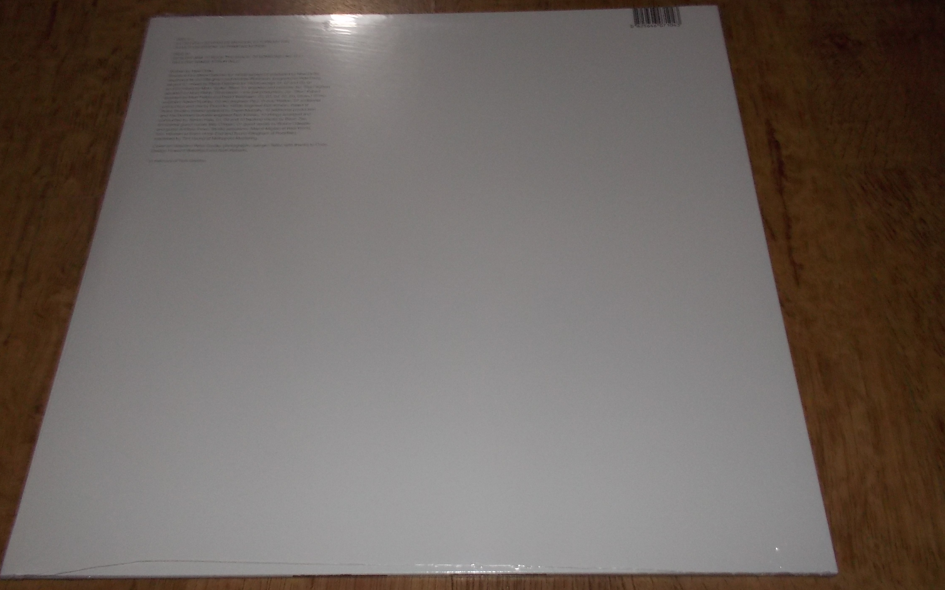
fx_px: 798
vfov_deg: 40.5
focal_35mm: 31
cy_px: 326
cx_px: 471
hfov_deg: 61.2
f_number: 3.3
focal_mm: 4.1
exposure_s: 1/30
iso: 200
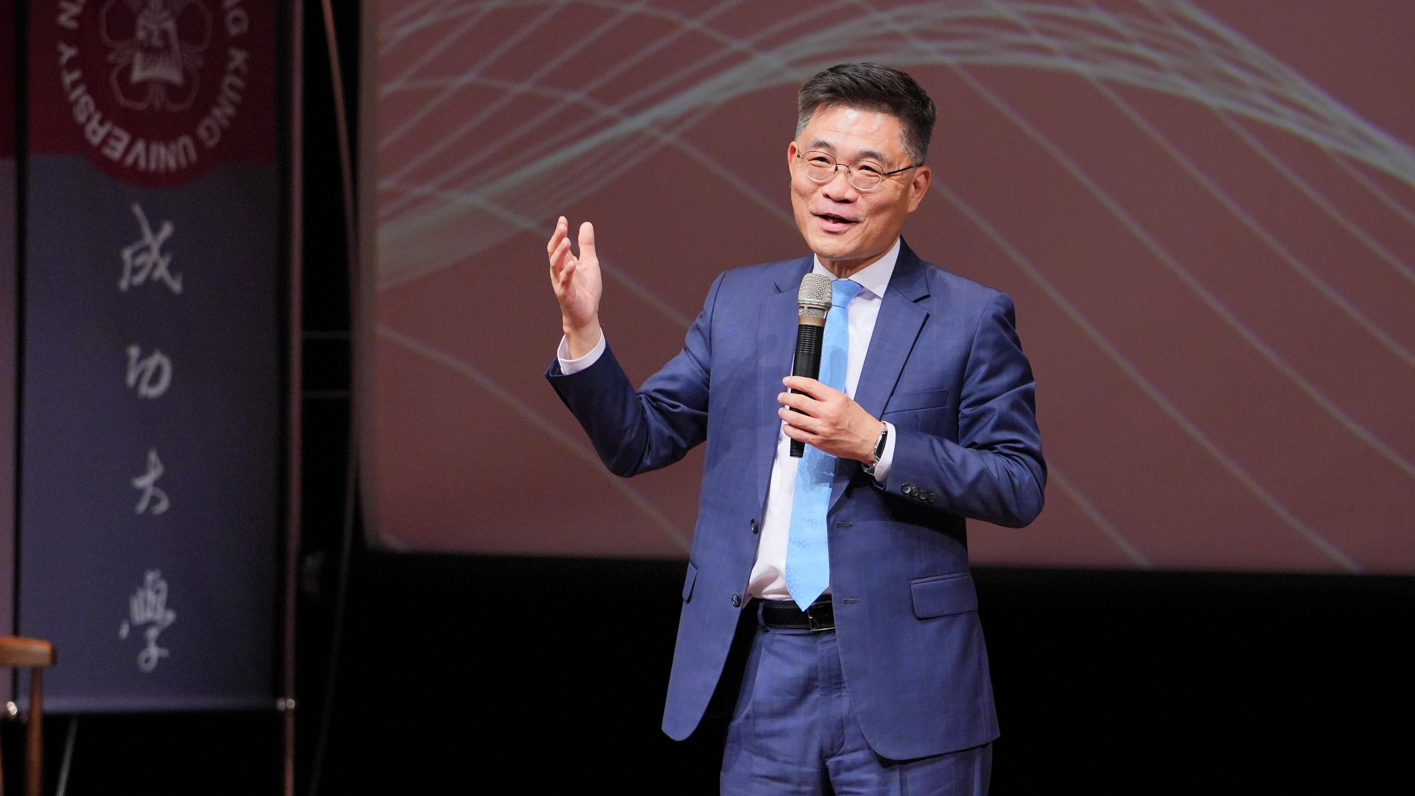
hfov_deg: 8.5
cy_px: 411
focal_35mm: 255
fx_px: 9567
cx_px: 707
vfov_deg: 4.8
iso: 1600
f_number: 4
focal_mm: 162
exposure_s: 1/320
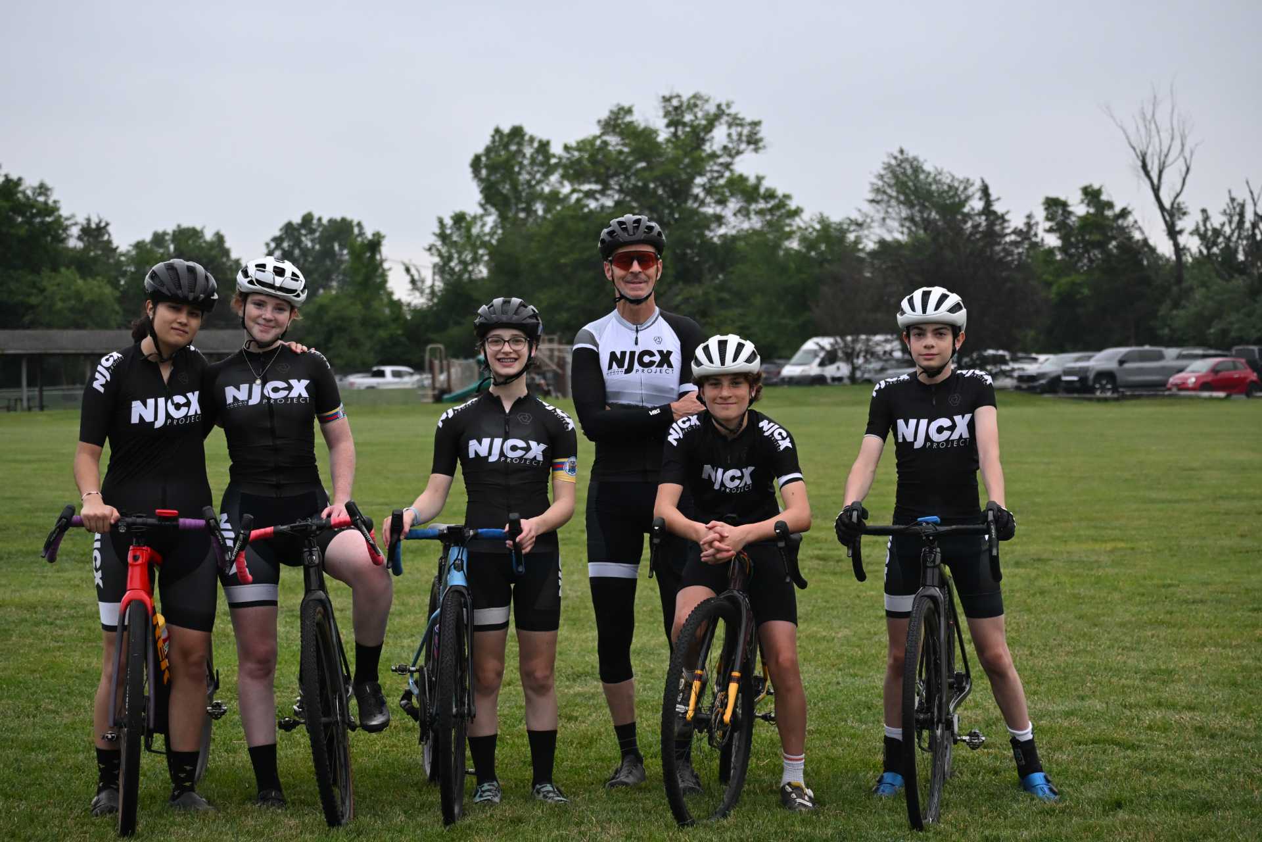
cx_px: 631
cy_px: 421
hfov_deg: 22.6
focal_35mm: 90
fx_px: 3155
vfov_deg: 15.2
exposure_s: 1/640
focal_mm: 60
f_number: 4.8
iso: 1600
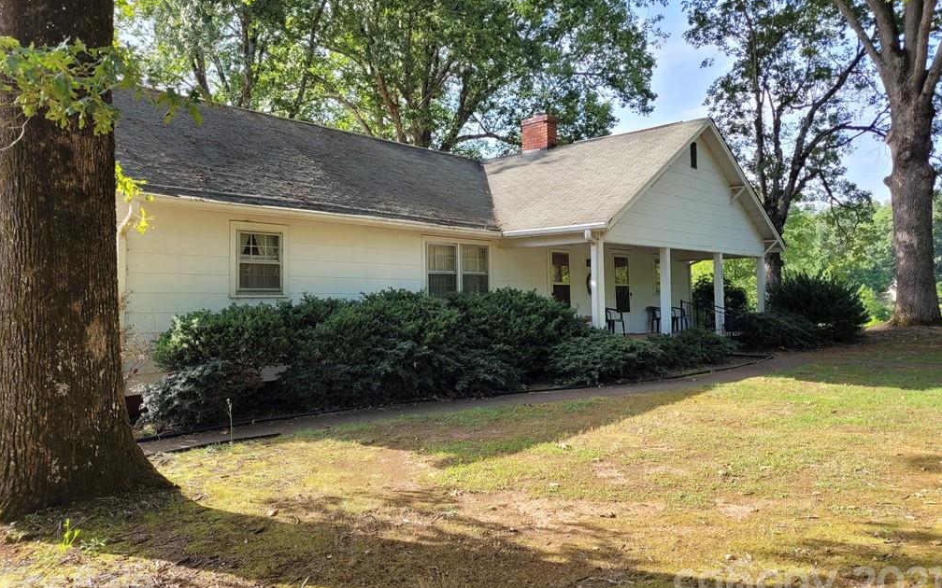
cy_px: 270
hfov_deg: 66.5
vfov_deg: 44.5
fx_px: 719
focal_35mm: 28
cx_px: 473
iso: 40
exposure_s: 1/344
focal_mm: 5.4
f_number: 1.8
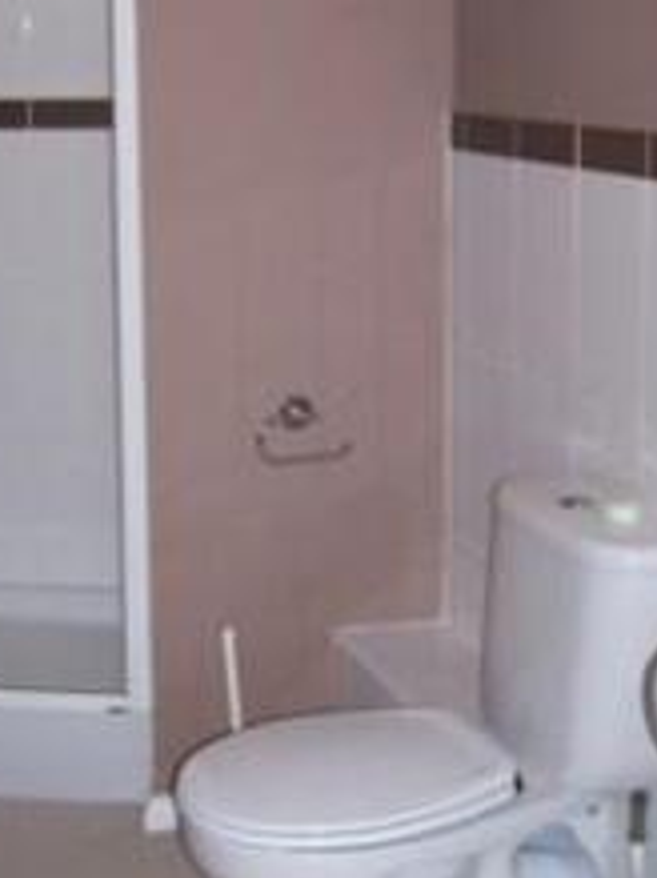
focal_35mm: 68
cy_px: 295
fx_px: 1723
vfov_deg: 28.4
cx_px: 212
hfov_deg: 21.5
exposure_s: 1/112
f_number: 2.7
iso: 140
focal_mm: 5.6
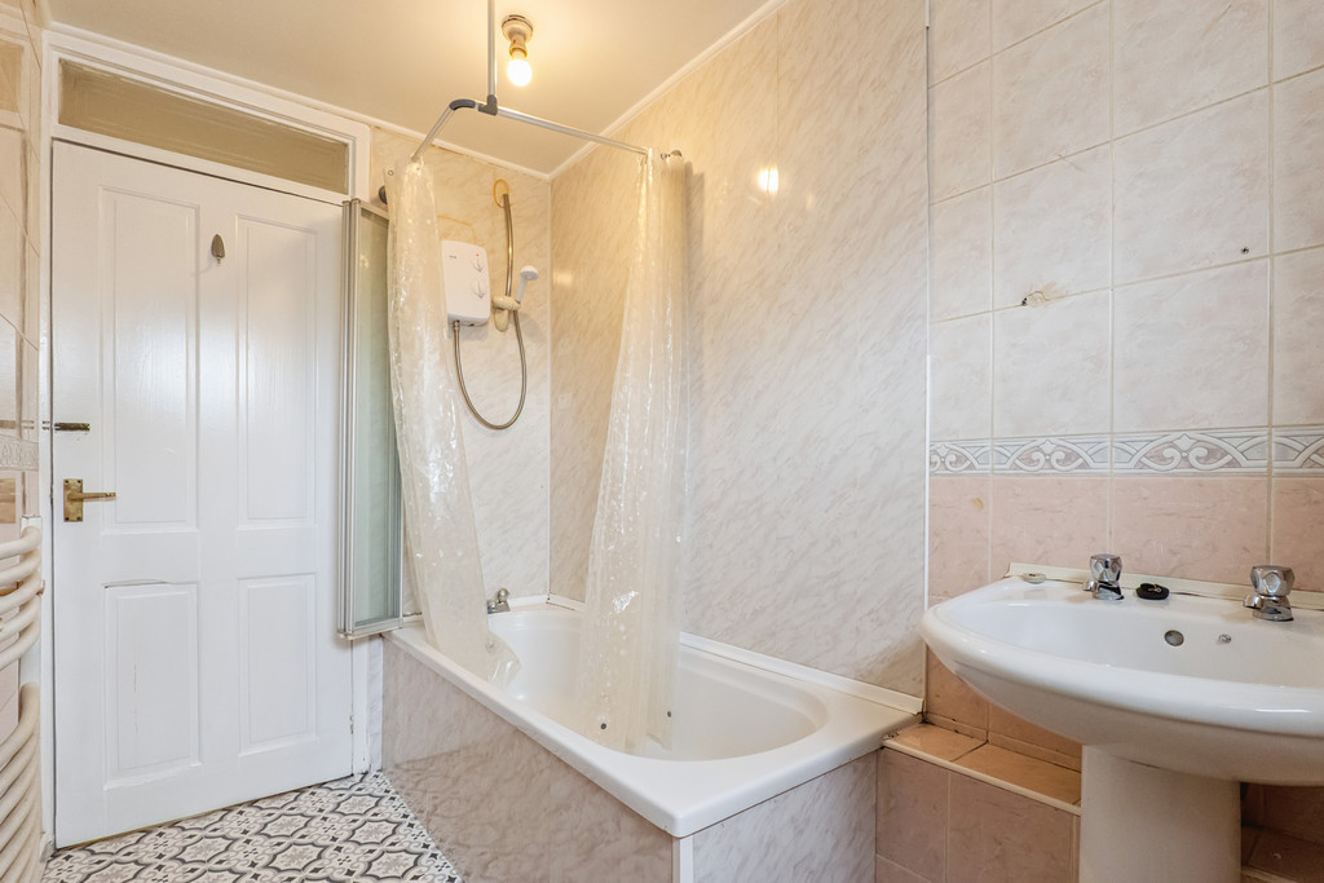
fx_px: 588
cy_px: 442
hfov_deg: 96.7
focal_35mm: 16
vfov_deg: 73.8
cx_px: 662
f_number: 8
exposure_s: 1/100
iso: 4000
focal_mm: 16
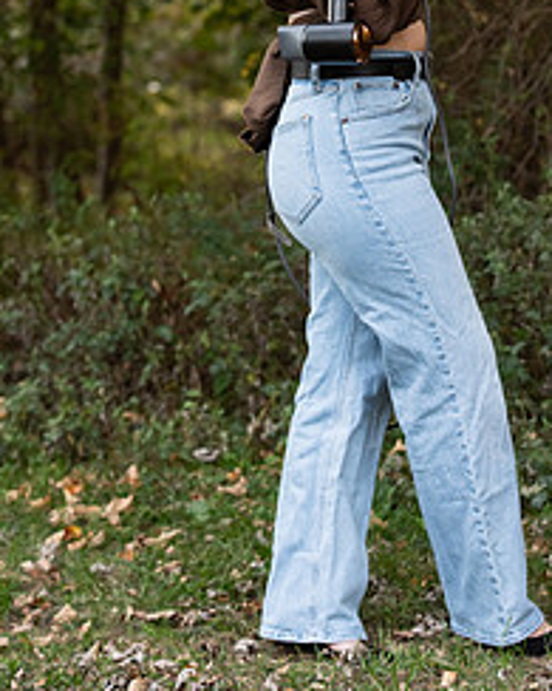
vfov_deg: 13.0
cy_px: 76
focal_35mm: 147
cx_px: 360
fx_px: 3004
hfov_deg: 10.5
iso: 1250
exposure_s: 1/250
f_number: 4
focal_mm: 85
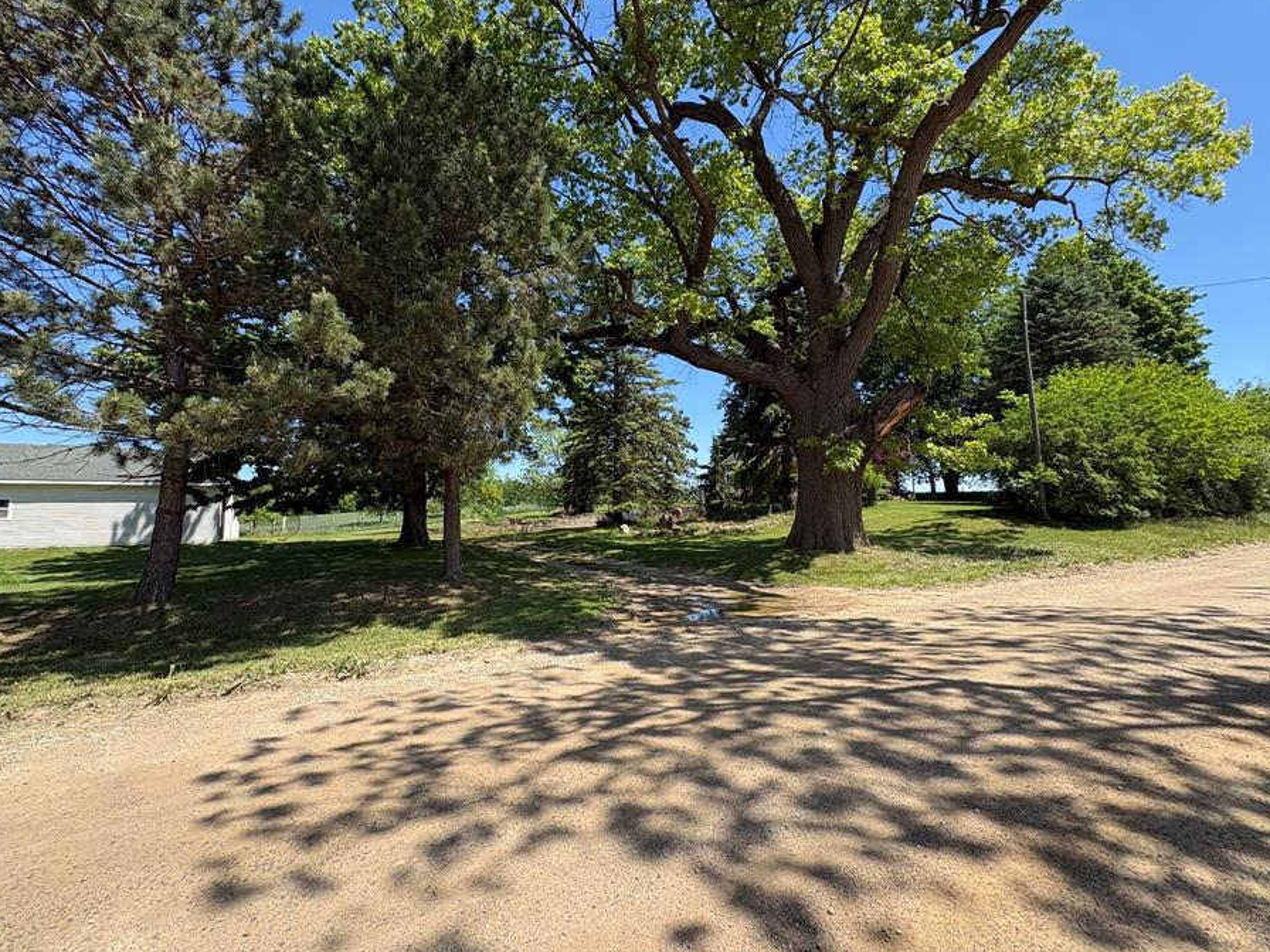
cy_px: 456
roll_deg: +2.2
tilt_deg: +7.2
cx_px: 619
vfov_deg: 78.1
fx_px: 587
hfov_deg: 94.5
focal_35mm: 16
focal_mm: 2.22
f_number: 2.2
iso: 40
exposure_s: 1/636
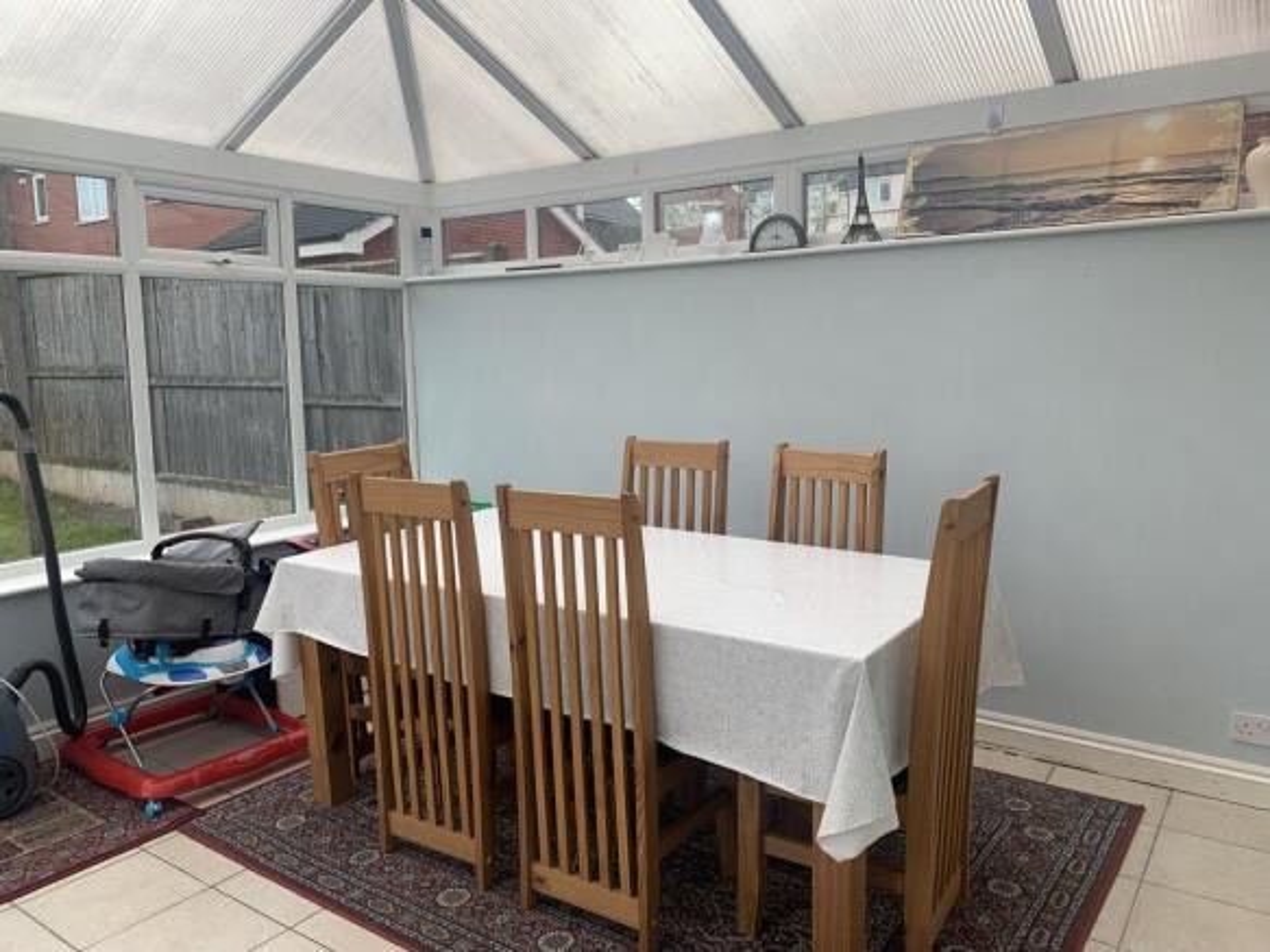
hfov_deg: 67.3
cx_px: 635
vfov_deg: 53.0
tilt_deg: -6.9
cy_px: 476
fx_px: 954
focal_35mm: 26
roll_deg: +2.5
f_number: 1.8
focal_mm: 4.25
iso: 25
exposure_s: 1/209
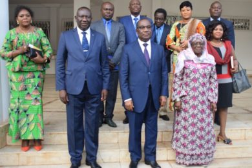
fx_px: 252
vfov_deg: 36.9
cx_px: 126
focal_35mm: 36
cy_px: 84
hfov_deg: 53.1
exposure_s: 1/100
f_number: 5
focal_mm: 24
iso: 400
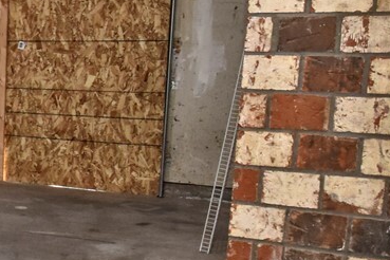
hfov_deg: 21.1
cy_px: 136
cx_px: -289
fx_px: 747
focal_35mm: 69
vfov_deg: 19.7
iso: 800
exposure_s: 1/100
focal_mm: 10
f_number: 5
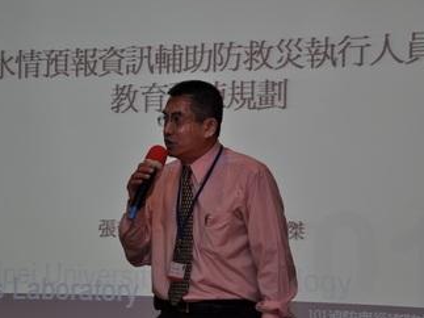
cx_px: 193
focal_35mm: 125
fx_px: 1531
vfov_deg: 11.8
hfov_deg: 15.8
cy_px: 162
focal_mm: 70
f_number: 5.3
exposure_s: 1/60
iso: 200
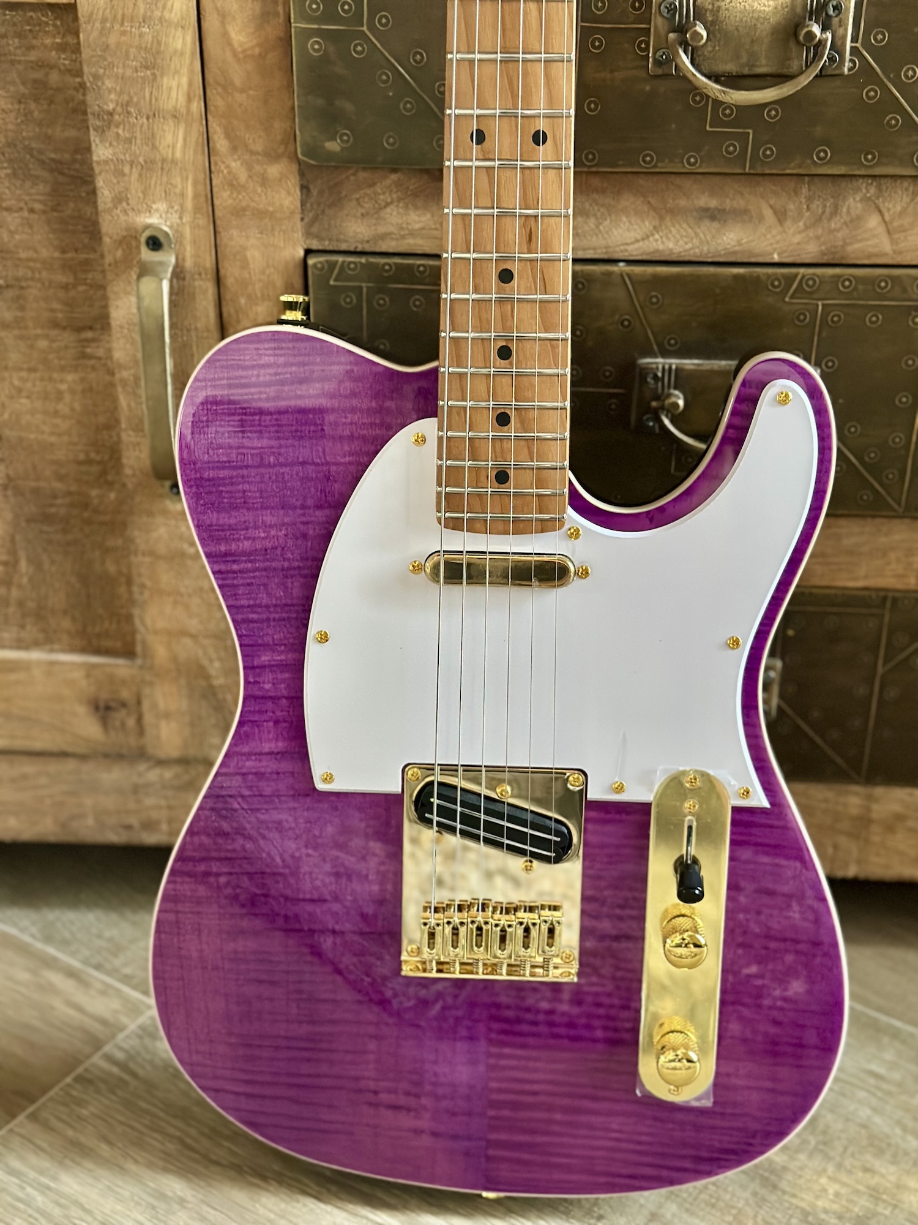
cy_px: 612
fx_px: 1697
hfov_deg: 30.3
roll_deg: -1.6
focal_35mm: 48
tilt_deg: -27.4
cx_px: 459
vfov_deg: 39.7
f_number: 1.78
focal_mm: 6.86
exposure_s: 1/40
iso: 500
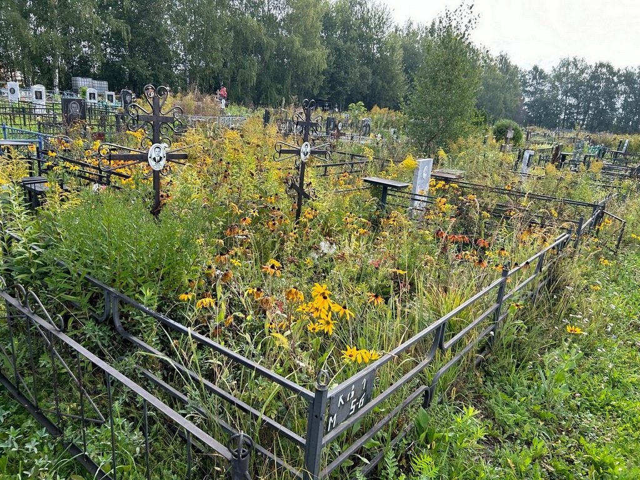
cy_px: 240
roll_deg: +1.7
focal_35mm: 26
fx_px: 481
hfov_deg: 67.3
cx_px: 320
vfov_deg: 53.1
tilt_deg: -14.3
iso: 50
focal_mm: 5.7
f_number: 1.5
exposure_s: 1/808
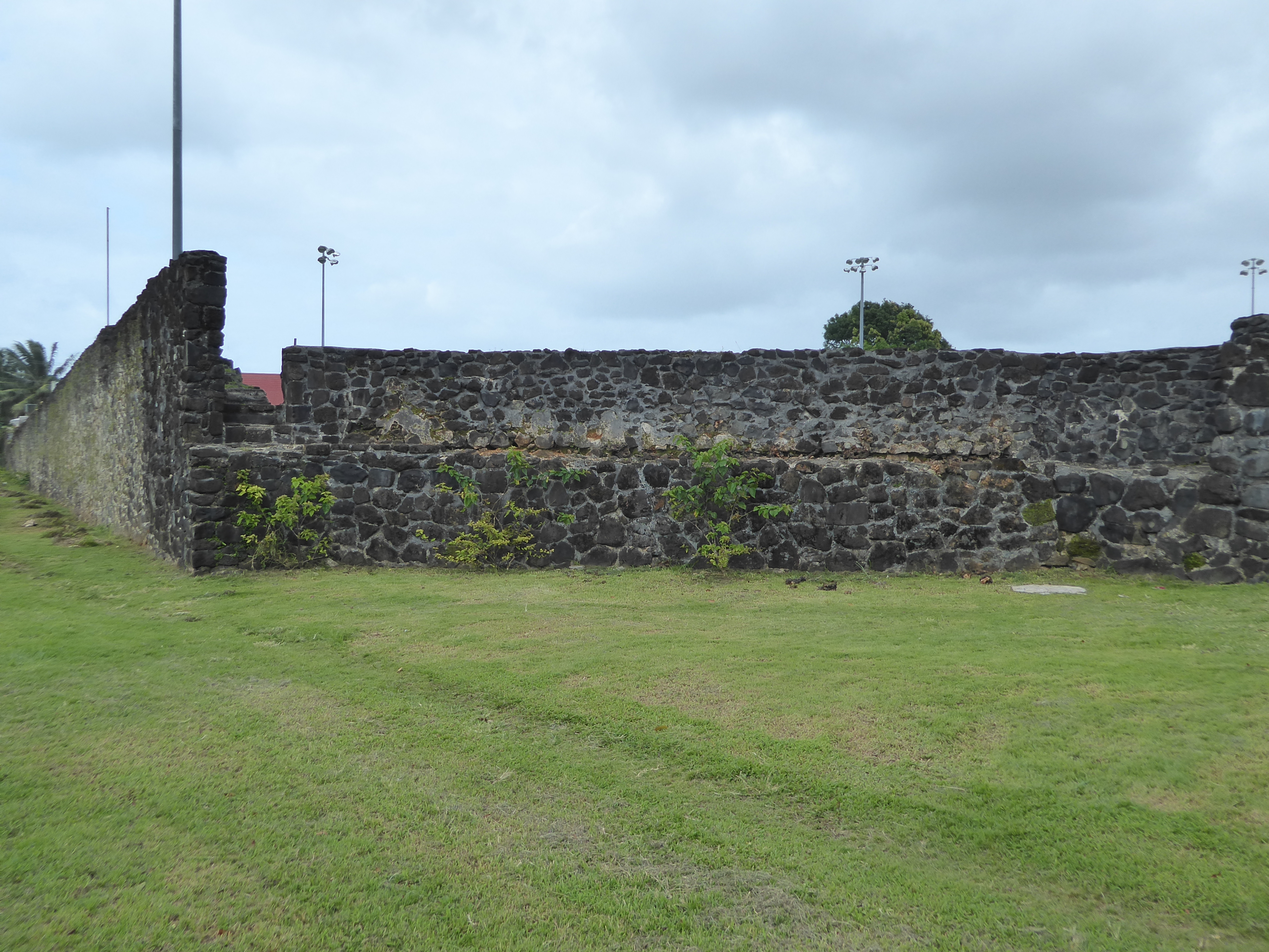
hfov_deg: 61.7
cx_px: 634
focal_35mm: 29
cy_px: 476
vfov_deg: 48.2
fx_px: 1063
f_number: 3.5
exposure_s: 1/500
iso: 160
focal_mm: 5
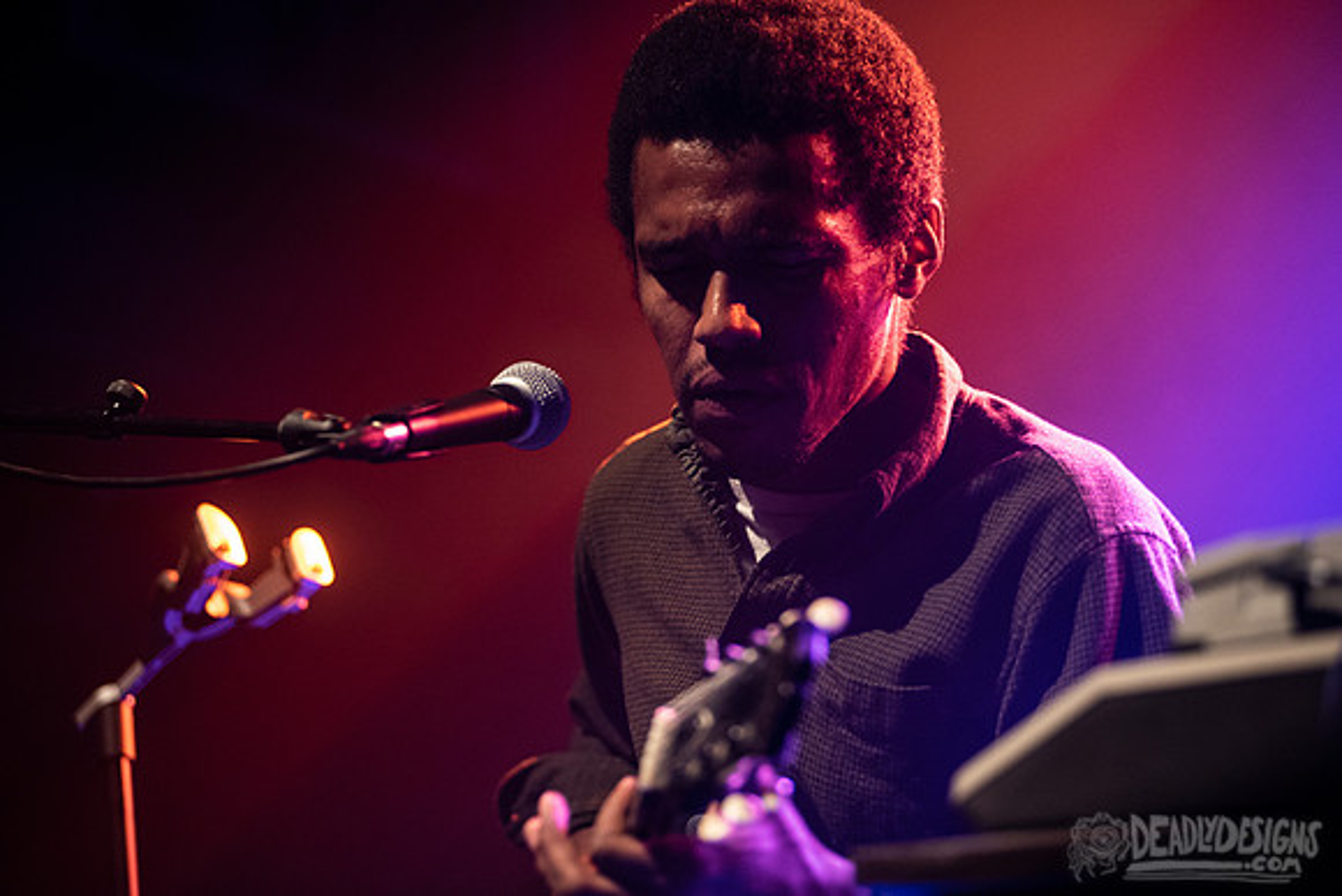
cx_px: 671
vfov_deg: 11.8
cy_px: 448
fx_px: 4325
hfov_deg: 17.6
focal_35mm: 116
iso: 2500
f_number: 3.2
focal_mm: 116
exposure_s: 1/125
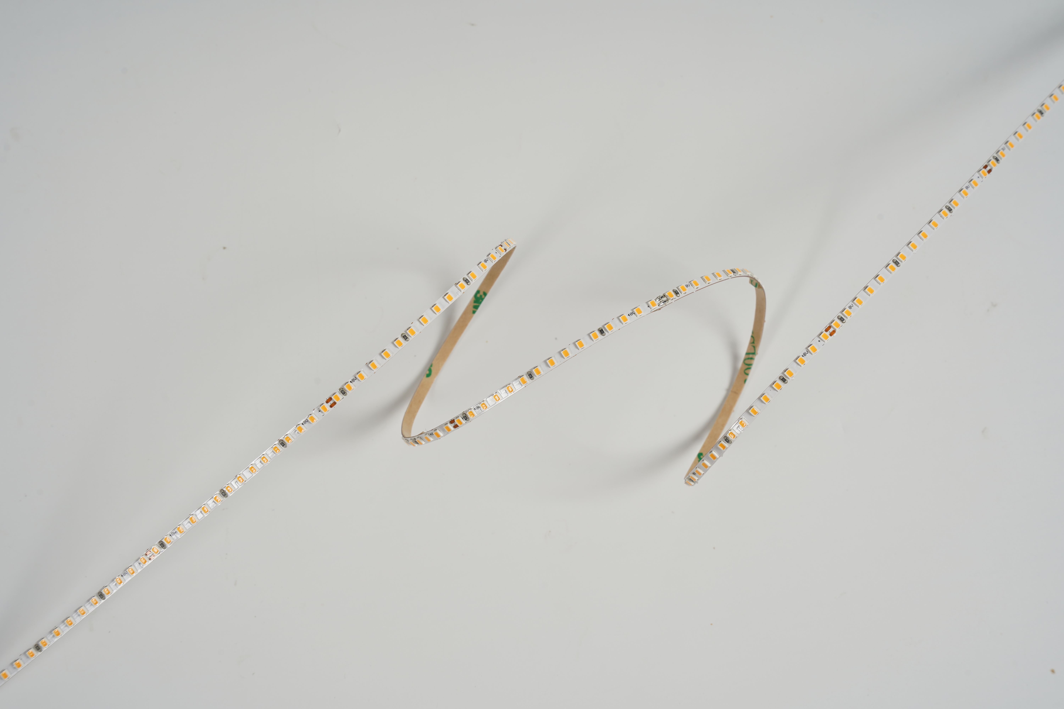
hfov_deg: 27.0
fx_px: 2216
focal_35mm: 75
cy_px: 354
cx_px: 532
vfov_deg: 18.2
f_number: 14
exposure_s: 1/125
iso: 100
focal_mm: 75
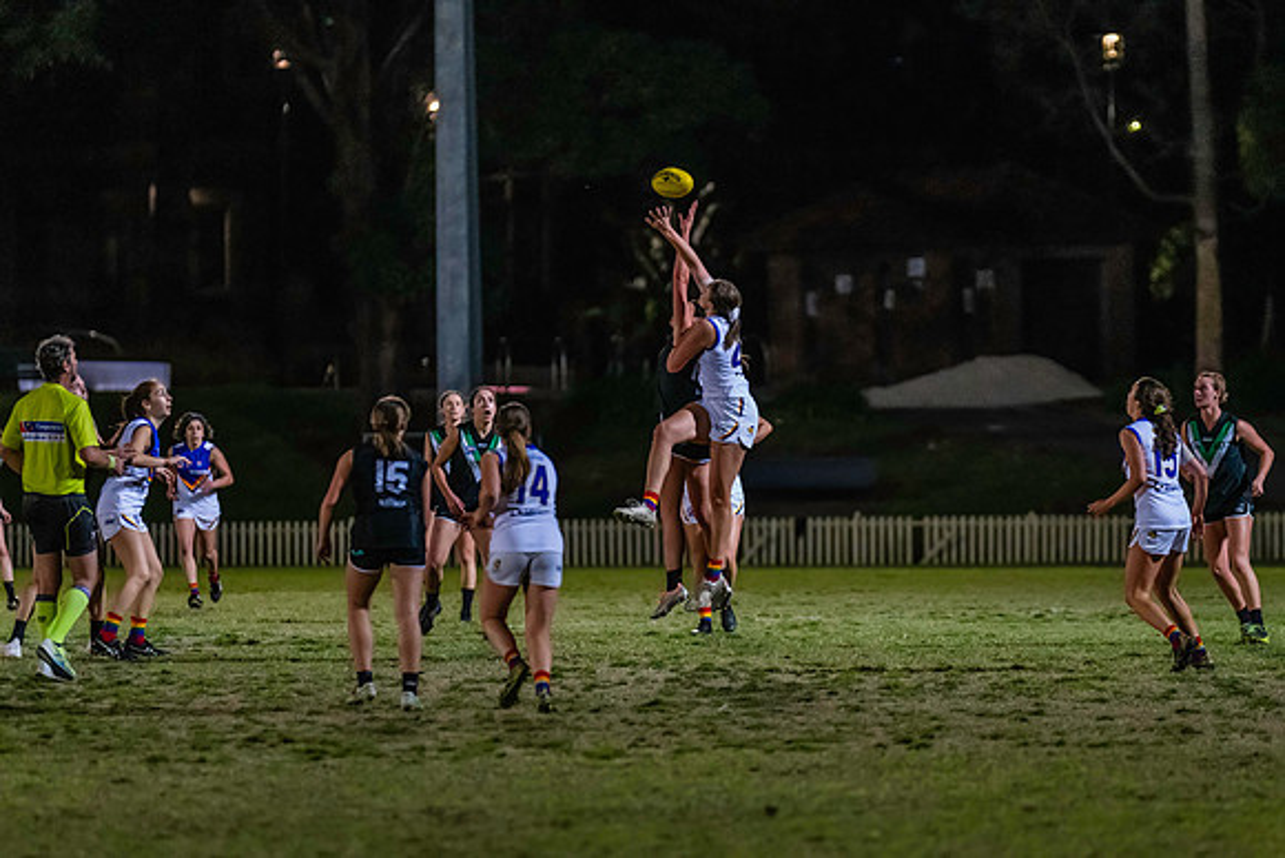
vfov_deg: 5.3
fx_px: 9282
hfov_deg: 7.9
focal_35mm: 260
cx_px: 758
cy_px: 468
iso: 10000
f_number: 2.8
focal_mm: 210
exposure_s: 1/1000
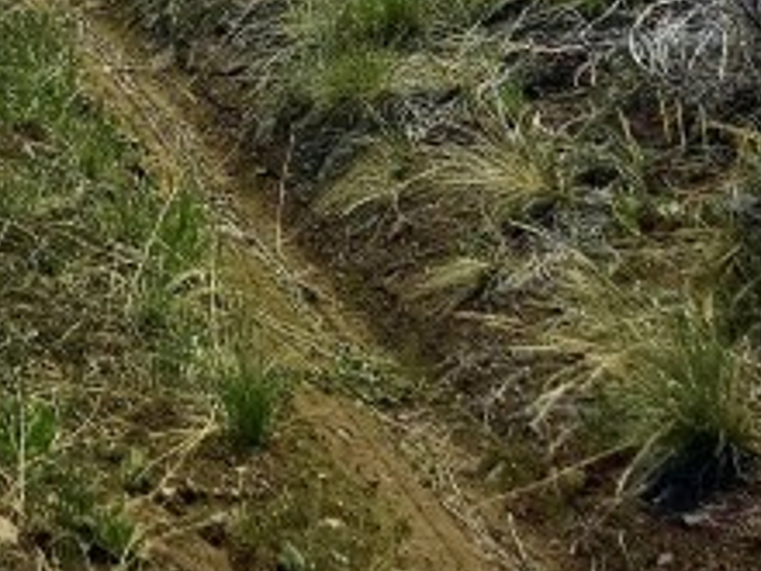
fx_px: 2352
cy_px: -709
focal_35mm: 107
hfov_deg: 17.3
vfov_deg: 11.8
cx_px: -218
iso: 12
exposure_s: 1/370
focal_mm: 6.3
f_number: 1.7
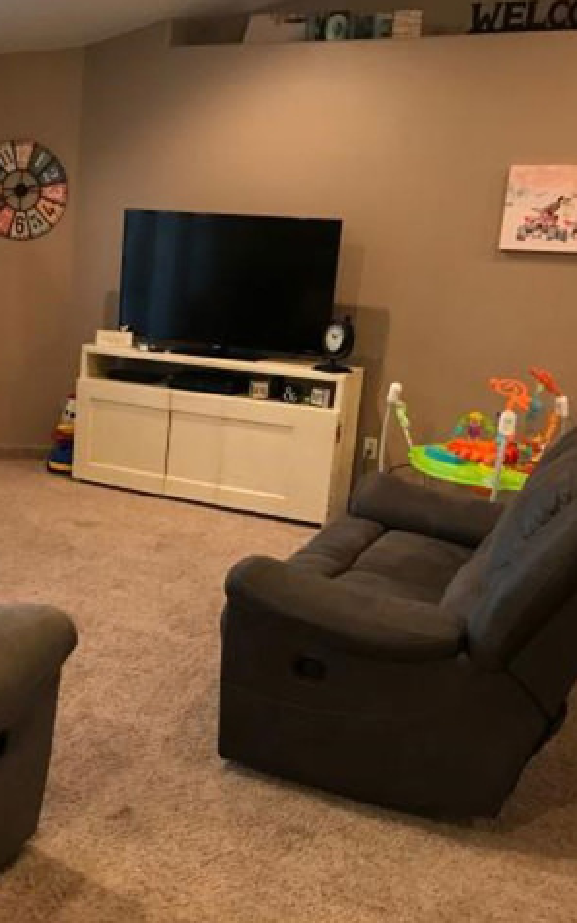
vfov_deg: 49.3
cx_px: 97
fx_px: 1006
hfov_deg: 31.0
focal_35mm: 40
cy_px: 459
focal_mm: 3.99
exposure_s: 1/15
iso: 100
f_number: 1.8
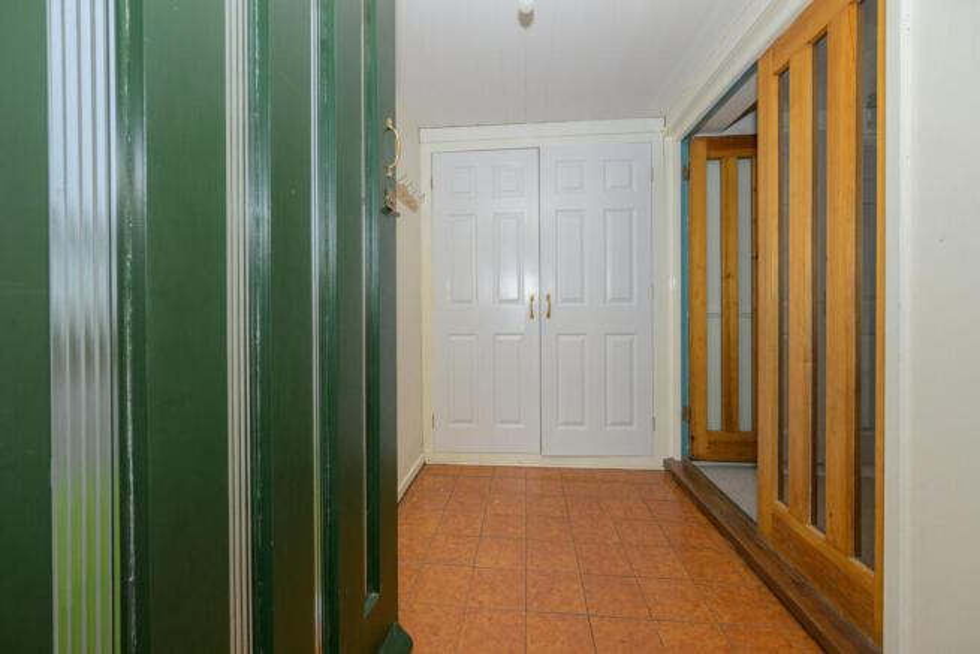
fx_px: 381
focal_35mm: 14
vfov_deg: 81.2
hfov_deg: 104.2
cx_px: 490
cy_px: 327
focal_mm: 14
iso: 400
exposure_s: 1/125
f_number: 7.1
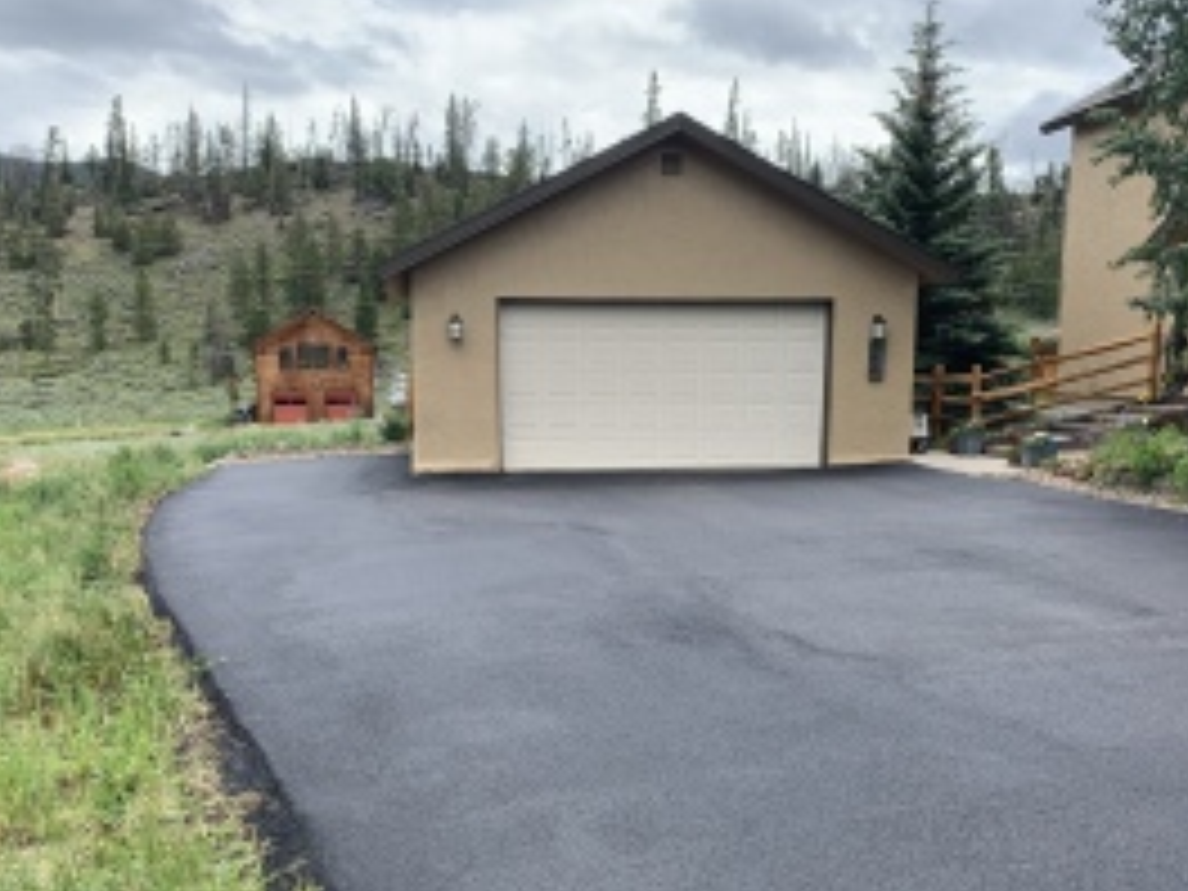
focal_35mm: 36
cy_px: 576
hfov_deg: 51.4
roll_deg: +1.2
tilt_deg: -7.9
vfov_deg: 39.3
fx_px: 1235
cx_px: 585
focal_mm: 4.25
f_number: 1.8
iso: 25
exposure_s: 1/1001
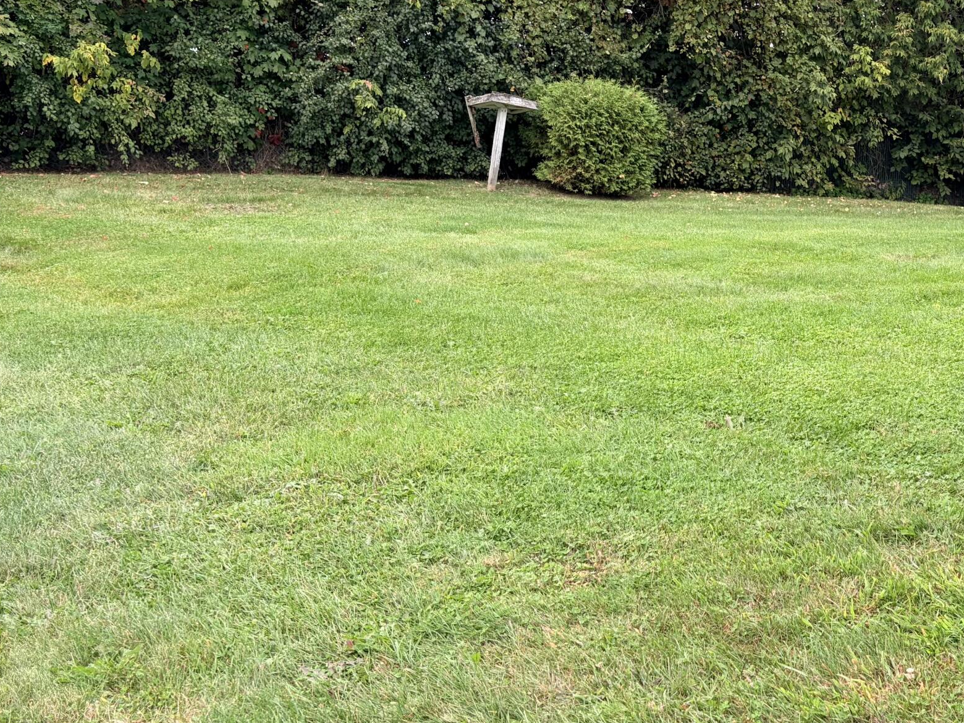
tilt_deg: -5.6
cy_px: 315
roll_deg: -0.8
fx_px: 1392
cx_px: 839
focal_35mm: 50
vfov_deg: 29.1
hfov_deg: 36.2
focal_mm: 5.96
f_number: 1.6
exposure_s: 1/319
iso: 50
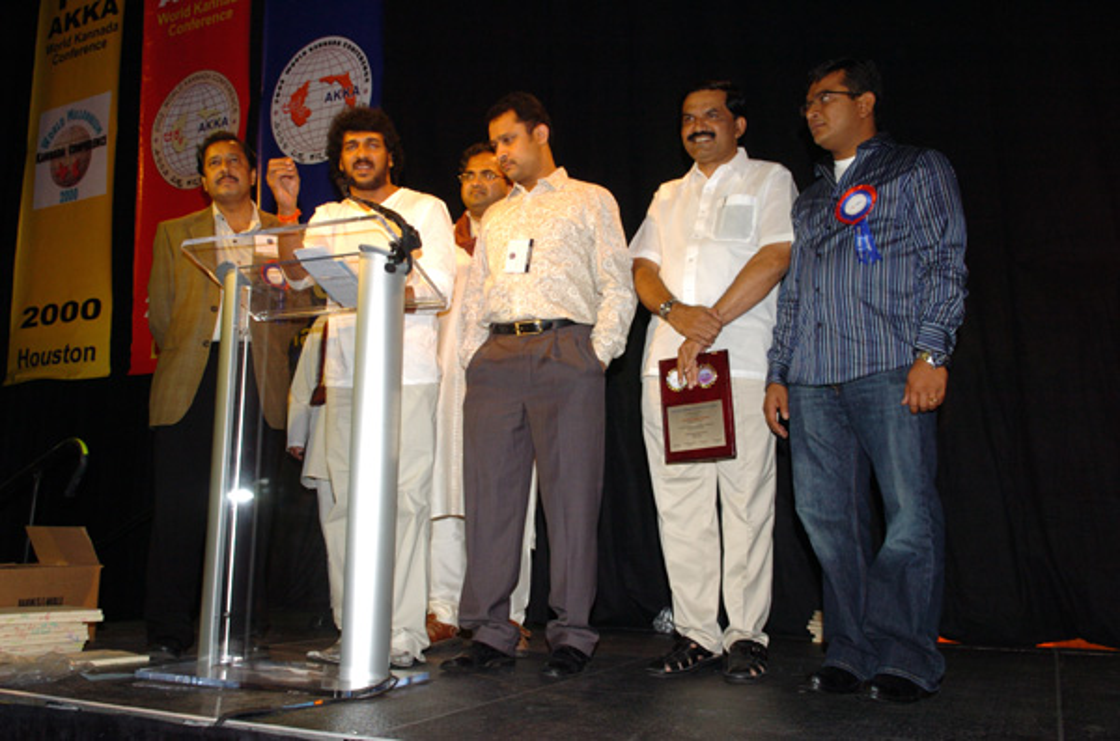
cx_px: 560
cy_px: 370
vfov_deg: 43.4
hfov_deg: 62.0
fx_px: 931
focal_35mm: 30
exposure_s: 1/100
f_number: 5
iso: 400
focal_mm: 20
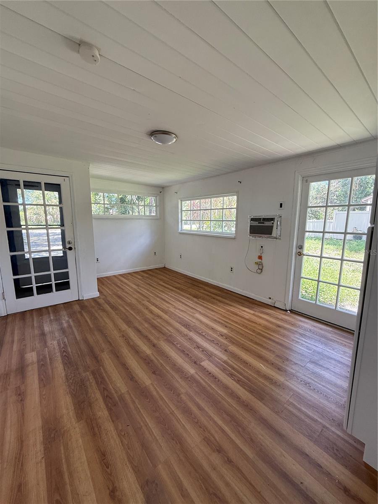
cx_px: 189
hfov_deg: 85.7
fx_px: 204
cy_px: 252
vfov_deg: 102.1
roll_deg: -0.1
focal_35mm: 14
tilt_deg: -8.4
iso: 100
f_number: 2.2
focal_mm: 2.22
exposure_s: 1/99
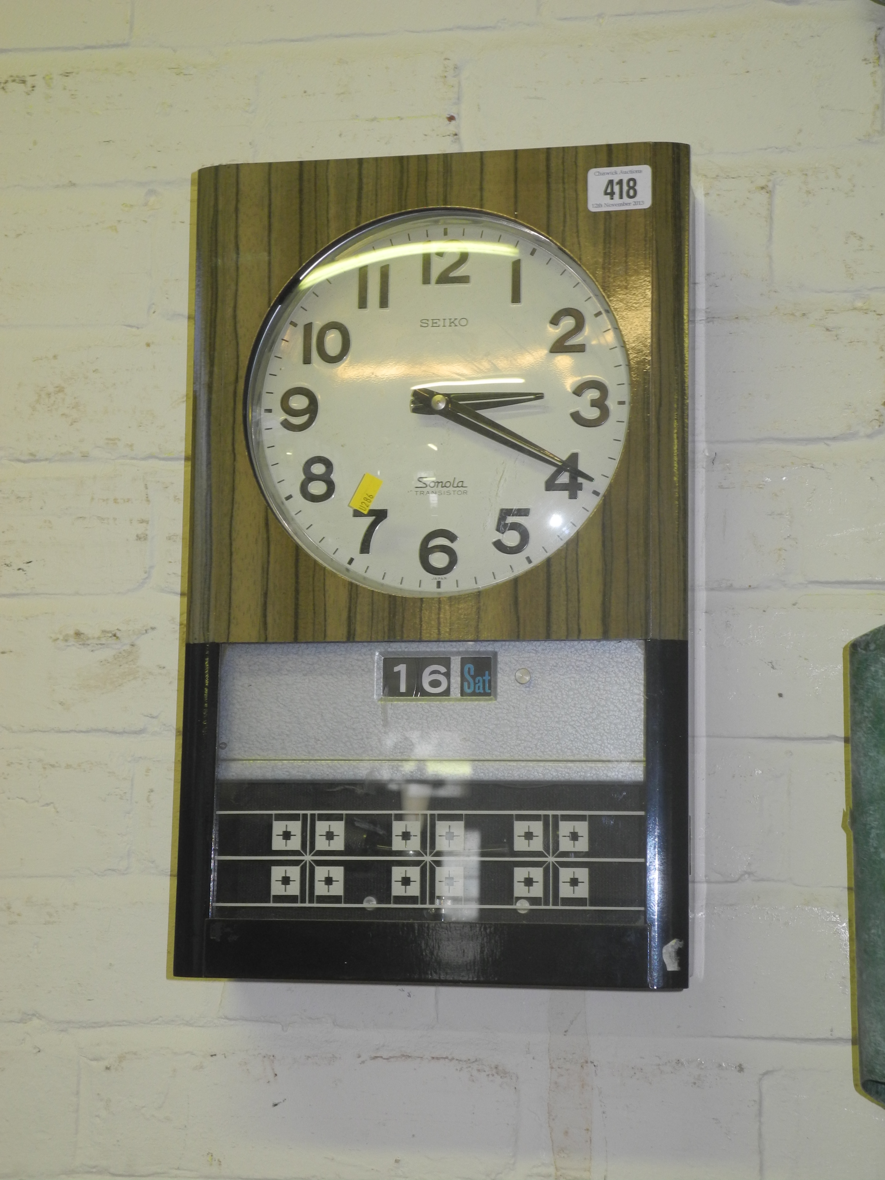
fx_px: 2318
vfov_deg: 28.6
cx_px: 442
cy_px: 590
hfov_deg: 21.6
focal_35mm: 68
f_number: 4
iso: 200
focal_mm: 14.5
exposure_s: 1/30
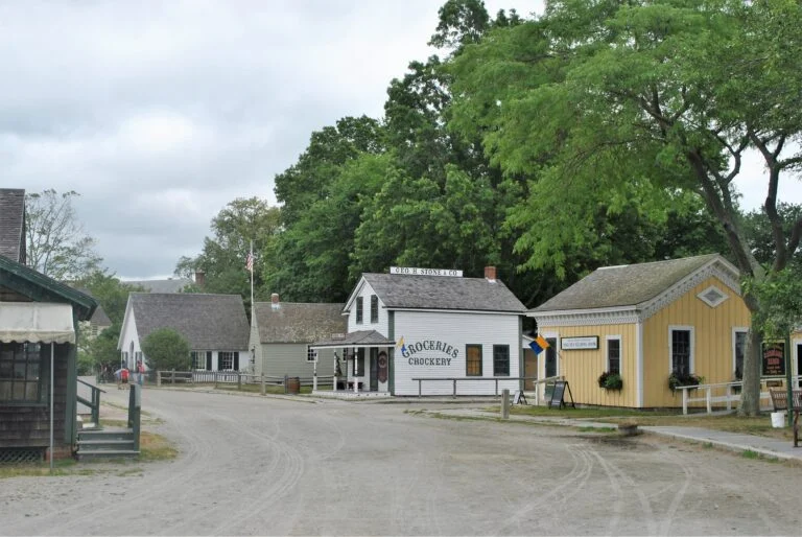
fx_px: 1071
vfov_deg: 28.1
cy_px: 268
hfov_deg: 41.1
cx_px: 401
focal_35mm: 48
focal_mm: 32
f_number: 9
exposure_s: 1/200
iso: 100
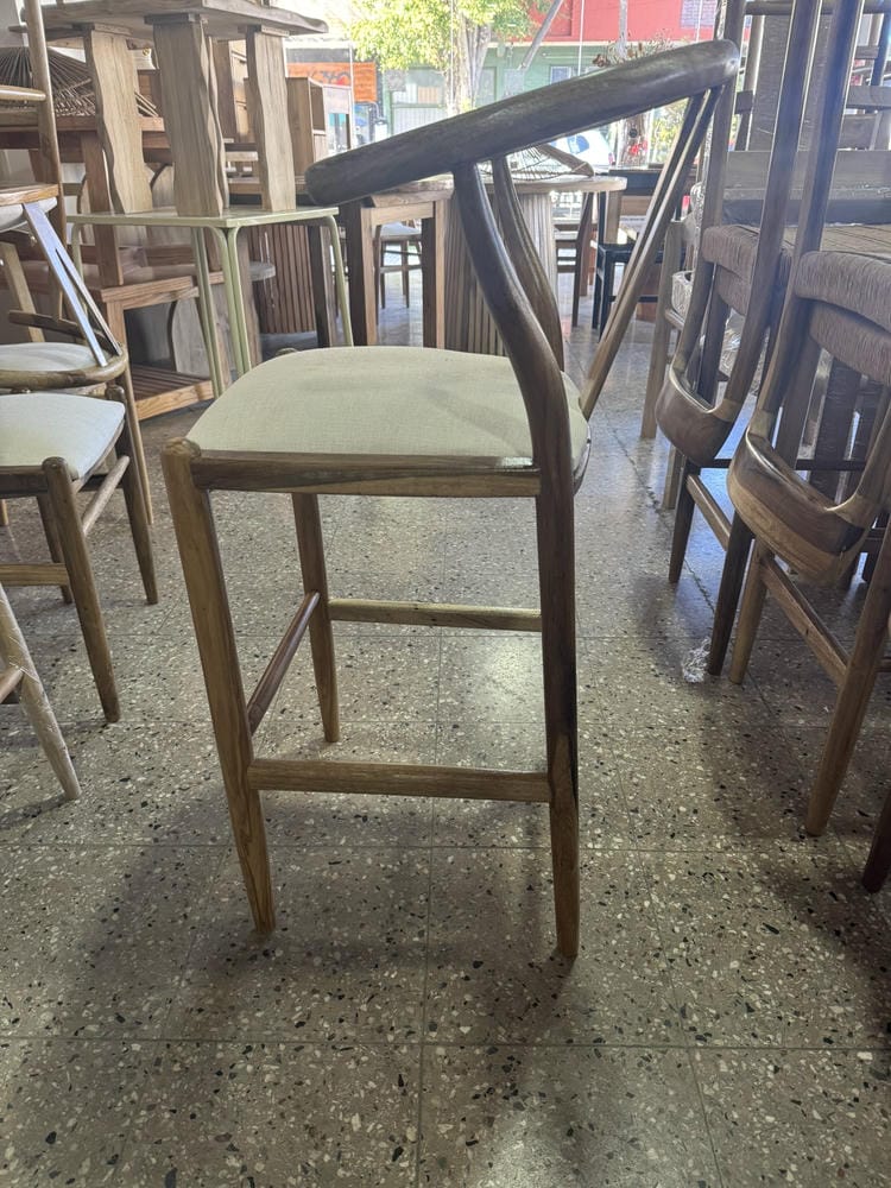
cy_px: 594
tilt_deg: -27.7
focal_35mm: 24
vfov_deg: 71.6
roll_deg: +0.5
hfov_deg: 56.8
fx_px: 824
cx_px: 446
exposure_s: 1/60
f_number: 1.78
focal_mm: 6.76
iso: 320
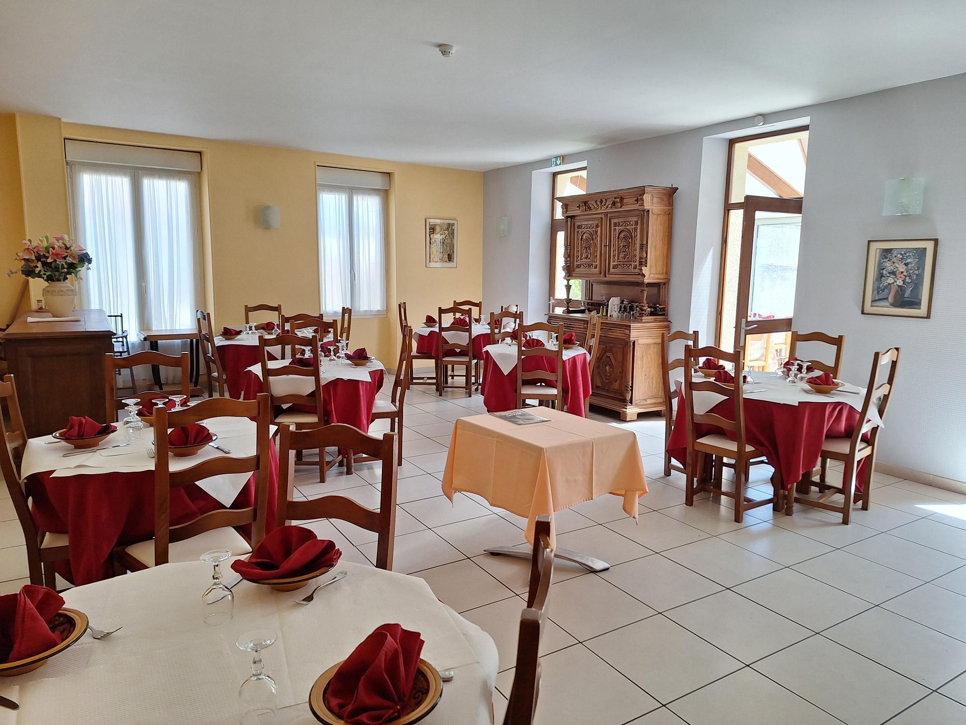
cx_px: 483
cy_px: 362
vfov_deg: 58.9
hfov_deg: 73.9
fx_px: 642
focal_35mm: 23
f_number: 1.8
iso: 40
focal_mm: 5.54
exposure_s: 1/144
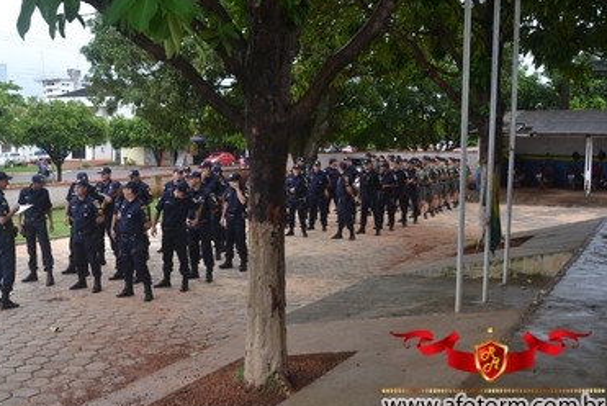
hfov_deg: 48.2
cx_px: 245
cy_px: 188
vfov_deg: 33.4
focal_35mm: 40
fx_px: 675
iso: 200
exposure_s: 1/125
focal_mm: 22
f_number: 5.6
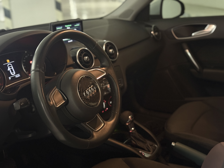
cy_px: 84
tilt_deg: -18.2
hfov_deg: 39.7
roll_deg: +2.9
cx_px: 112
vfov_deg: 30.3
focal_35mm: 48
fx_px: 311
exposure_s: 1/15
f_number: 1.78
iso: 1000
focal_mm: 6.76
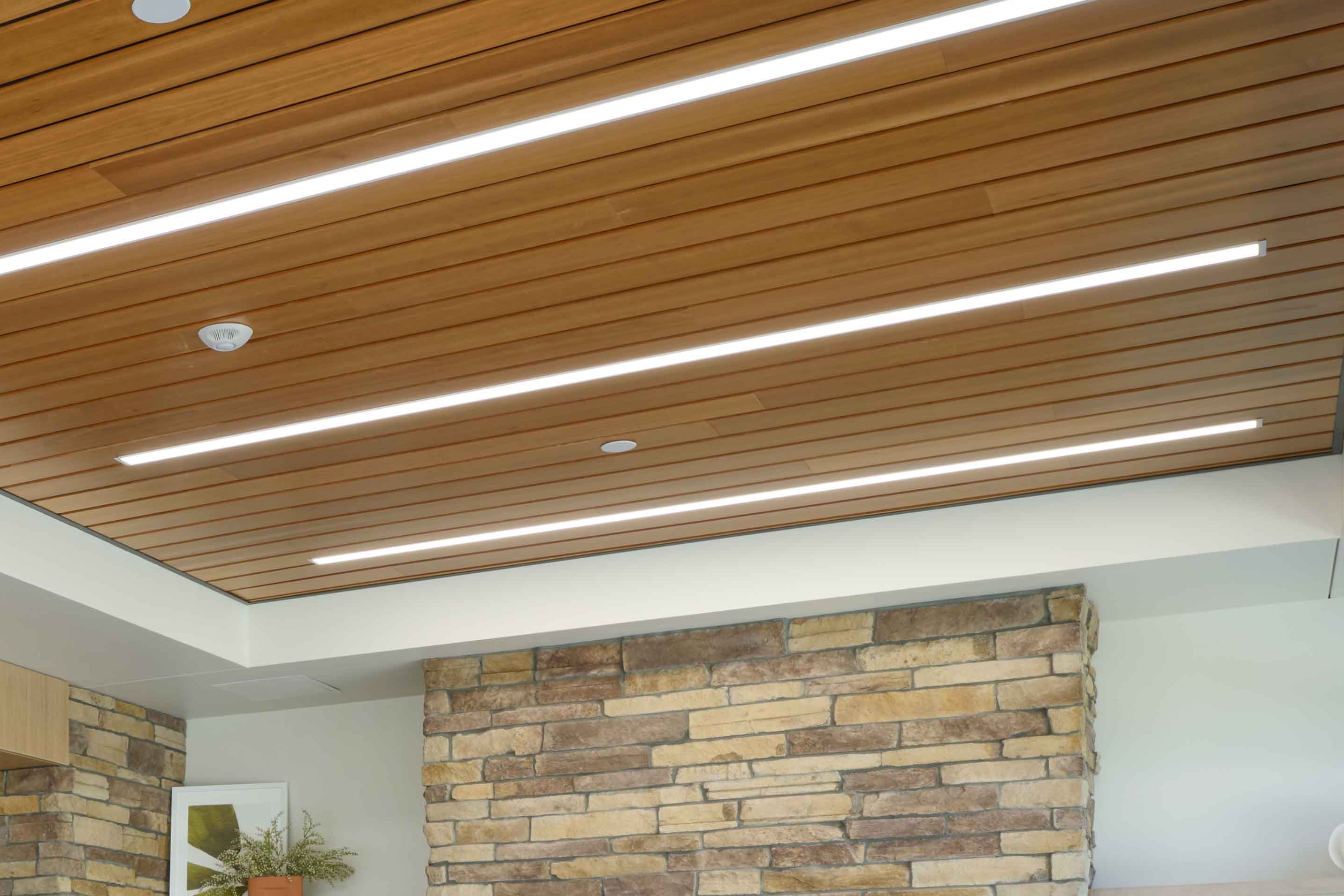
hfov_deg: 36.1
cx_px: -16
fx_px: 1829
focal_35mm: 49
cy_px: 1219
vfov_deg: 23.7
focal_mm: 17
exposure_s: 1/13
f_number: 11
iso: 100
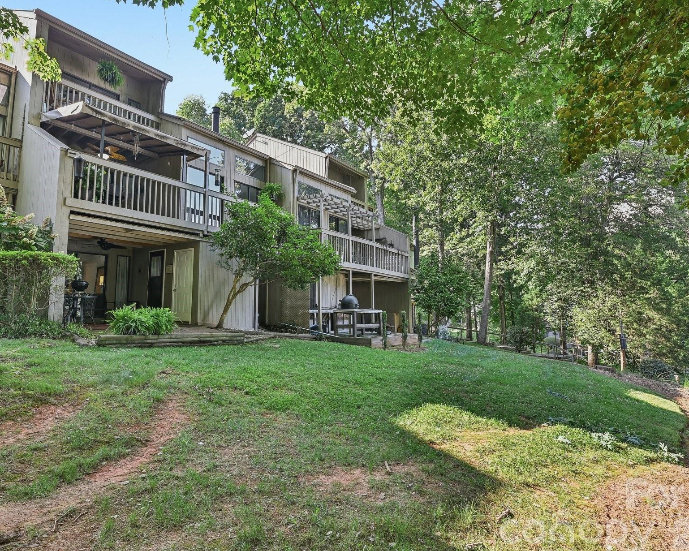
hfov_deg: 80.1
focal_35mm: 20
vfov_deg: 68.0
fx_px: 408
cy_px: 260
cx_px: 310
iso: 100
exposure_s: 1/20
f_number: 8
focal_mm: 16
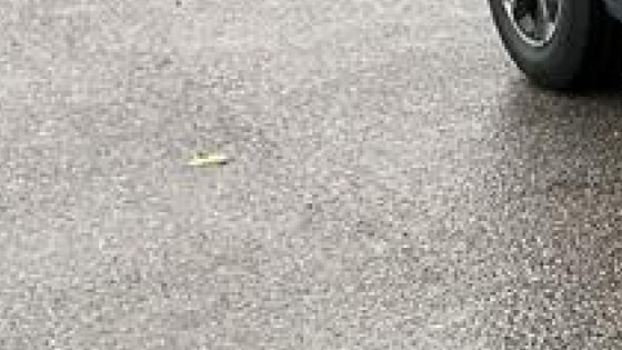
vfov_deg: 7.8
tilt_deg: -13.6
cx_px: 1402
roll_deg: +2.1
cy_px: -1
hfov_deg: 11.8
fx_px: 2540
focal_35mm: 154
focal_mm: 3
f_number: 1.8
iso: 25
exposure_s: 1/425
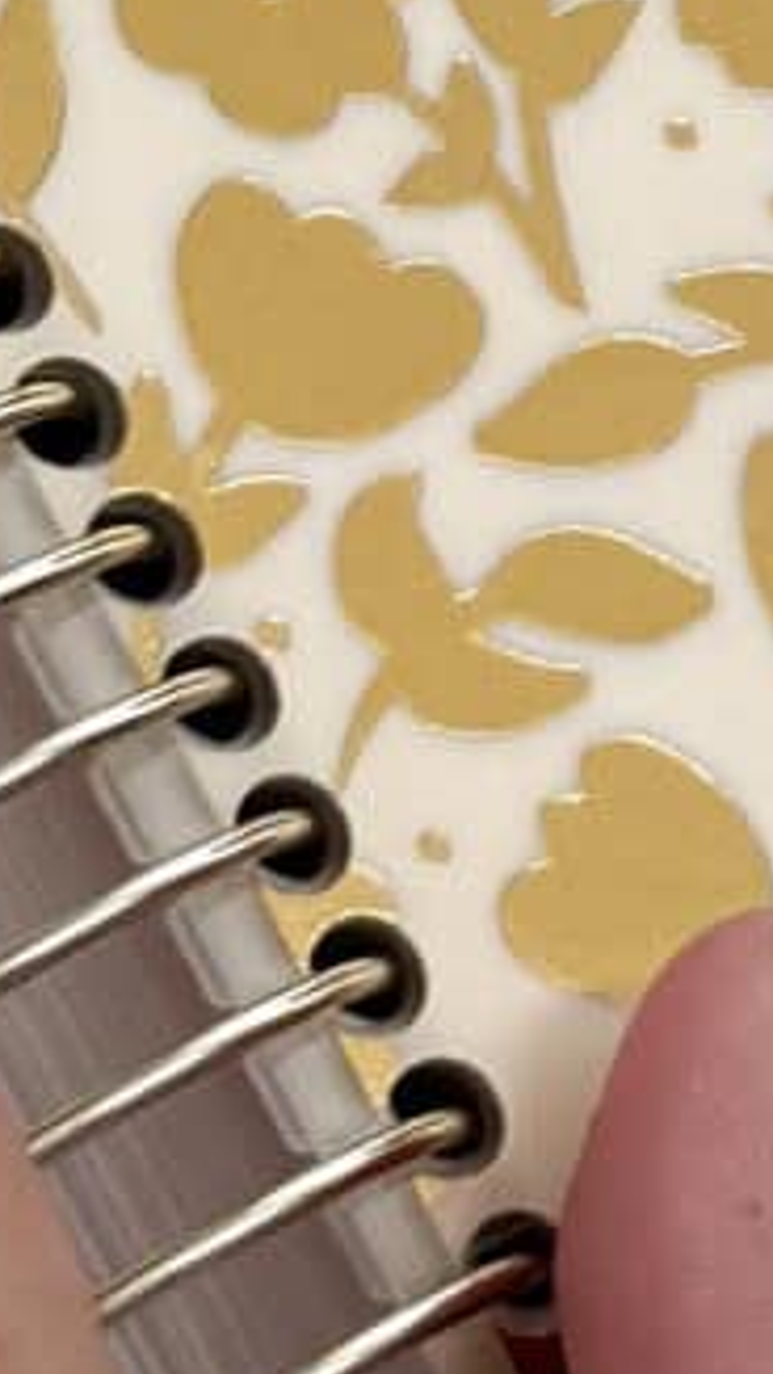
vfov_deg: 10.4
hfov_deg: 5.9
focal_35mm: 205
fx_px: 7468
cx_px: 1084
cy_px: -185
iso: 64
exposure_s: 1/158
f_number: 1.8
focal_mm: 6.8
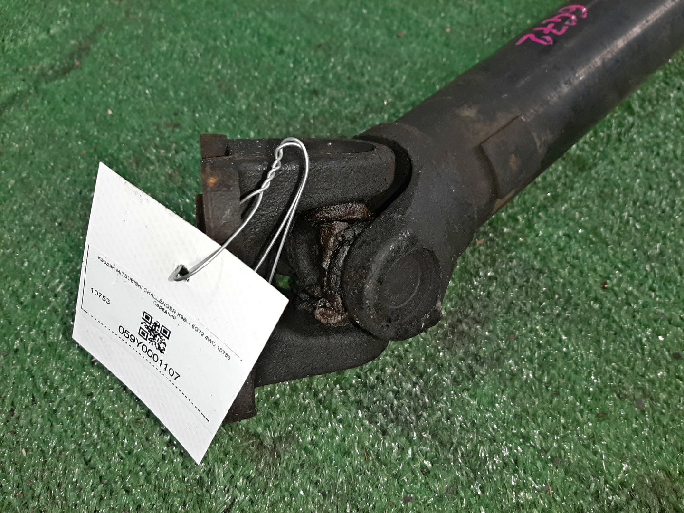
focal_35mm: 26
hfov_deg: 67.3
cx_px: 342
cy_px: 256
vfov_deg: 53.1
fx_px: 514
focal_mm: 3.93
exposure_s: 1/50
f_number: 1.7
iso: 51
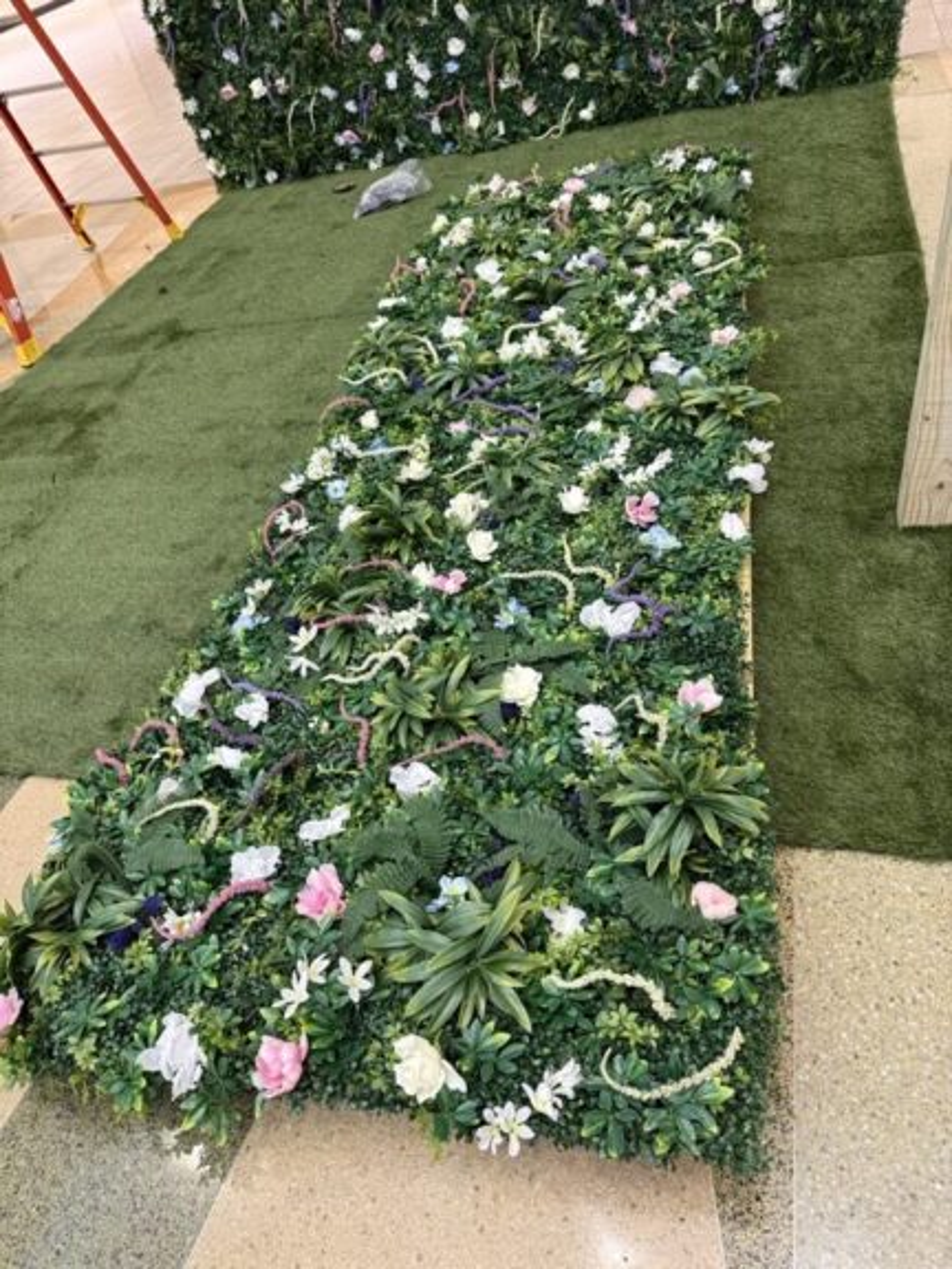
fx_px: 880
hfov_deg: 56.8
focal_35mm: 24
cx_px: 476
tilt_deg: -42.2
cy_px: 634
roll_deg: +16.8
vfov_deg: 71.6
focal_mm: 6.76
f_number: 1.78
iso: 400
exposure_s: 1/60
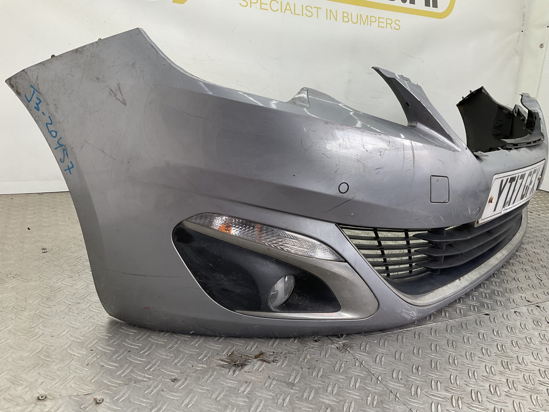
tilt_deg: -15.7
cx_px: 274
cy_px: 206
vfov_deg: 48.2
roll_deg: -6.8
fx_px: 460
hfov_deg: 61.7
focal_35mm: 29
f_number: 1.8
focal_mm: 3
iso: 25
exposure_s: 1/120
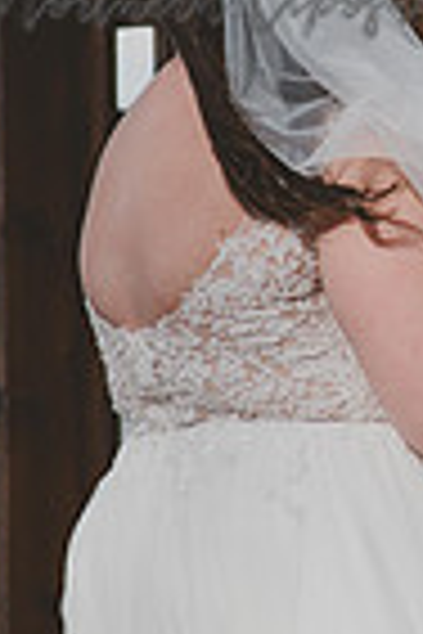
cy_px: 171
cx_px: 612
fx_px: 11350
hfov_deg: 2.1
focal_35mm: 644
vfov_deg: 3.2
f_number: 5.6
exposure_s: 1/2000
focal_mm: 135
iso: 320
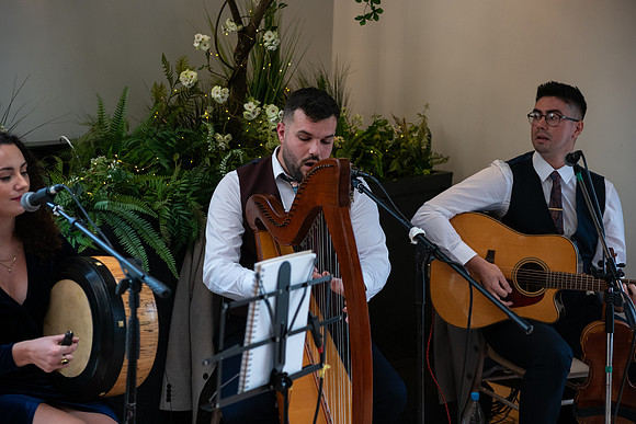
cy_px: 212
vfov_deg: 19.5
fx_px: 1237
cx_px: 318
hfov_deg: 28.8
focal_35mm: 70
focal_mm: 70
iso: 640
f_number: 3.5
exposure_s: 1/160
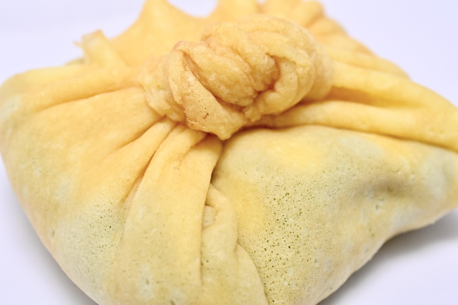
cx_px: 229
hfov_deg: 33.4
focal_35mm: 60
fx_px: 763
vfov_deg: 22.6
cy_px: 152
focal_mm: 60
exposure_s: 1/160
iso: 6400
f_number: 10
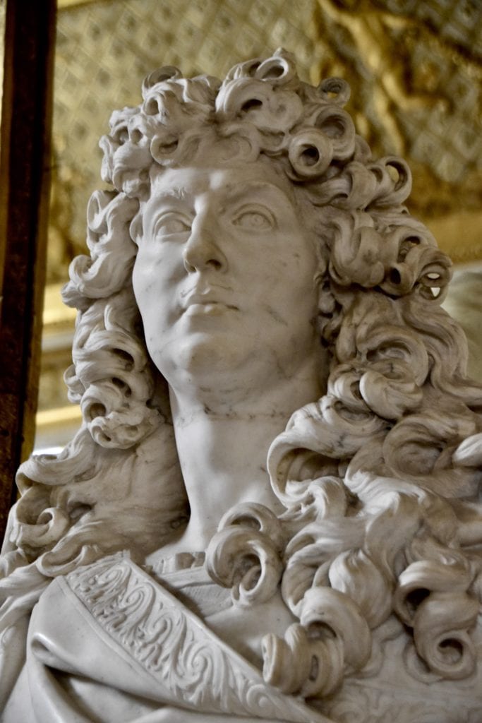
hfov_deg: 14.7
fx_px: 1867
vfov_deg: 21.9
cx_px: 241
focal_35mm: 93
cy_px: 362
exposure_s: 1/60
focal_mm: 62
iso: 4500
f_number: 5
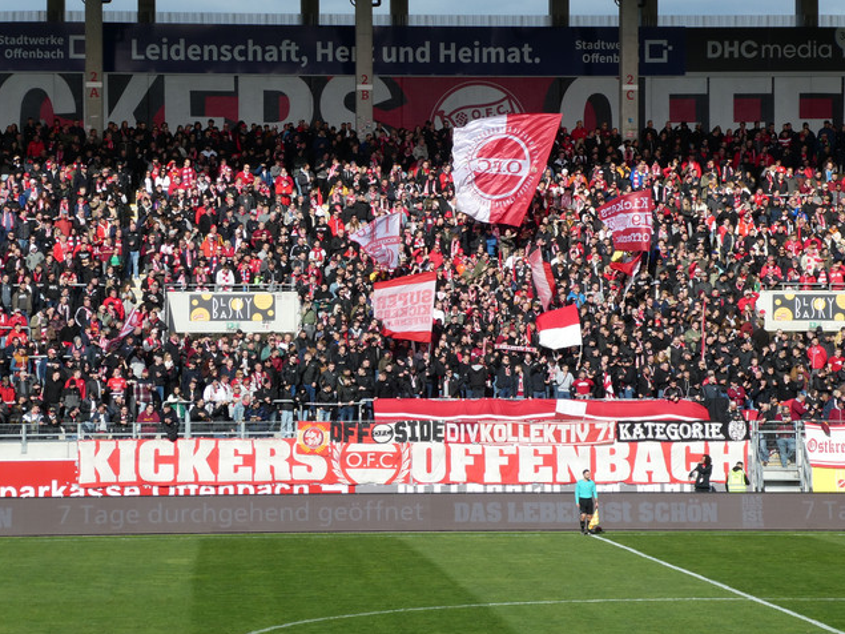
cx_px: 423
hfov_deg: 15.8
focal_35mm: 125
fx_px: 3051
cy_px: 318
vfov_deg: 11.9
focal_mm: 22.3
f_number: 5.2
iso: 80
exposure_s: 1/500
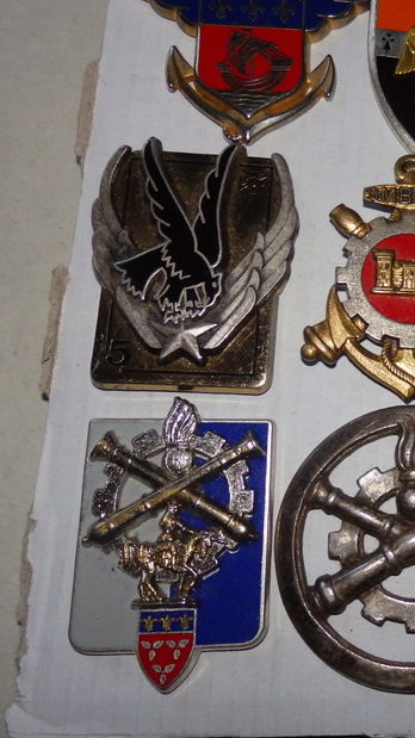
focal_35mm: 44
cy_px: 348
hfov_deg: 24.5
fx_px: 861
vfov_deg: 46.4
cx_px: 501
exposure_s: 1/30
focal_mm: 4.5
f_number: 8.7
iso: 400
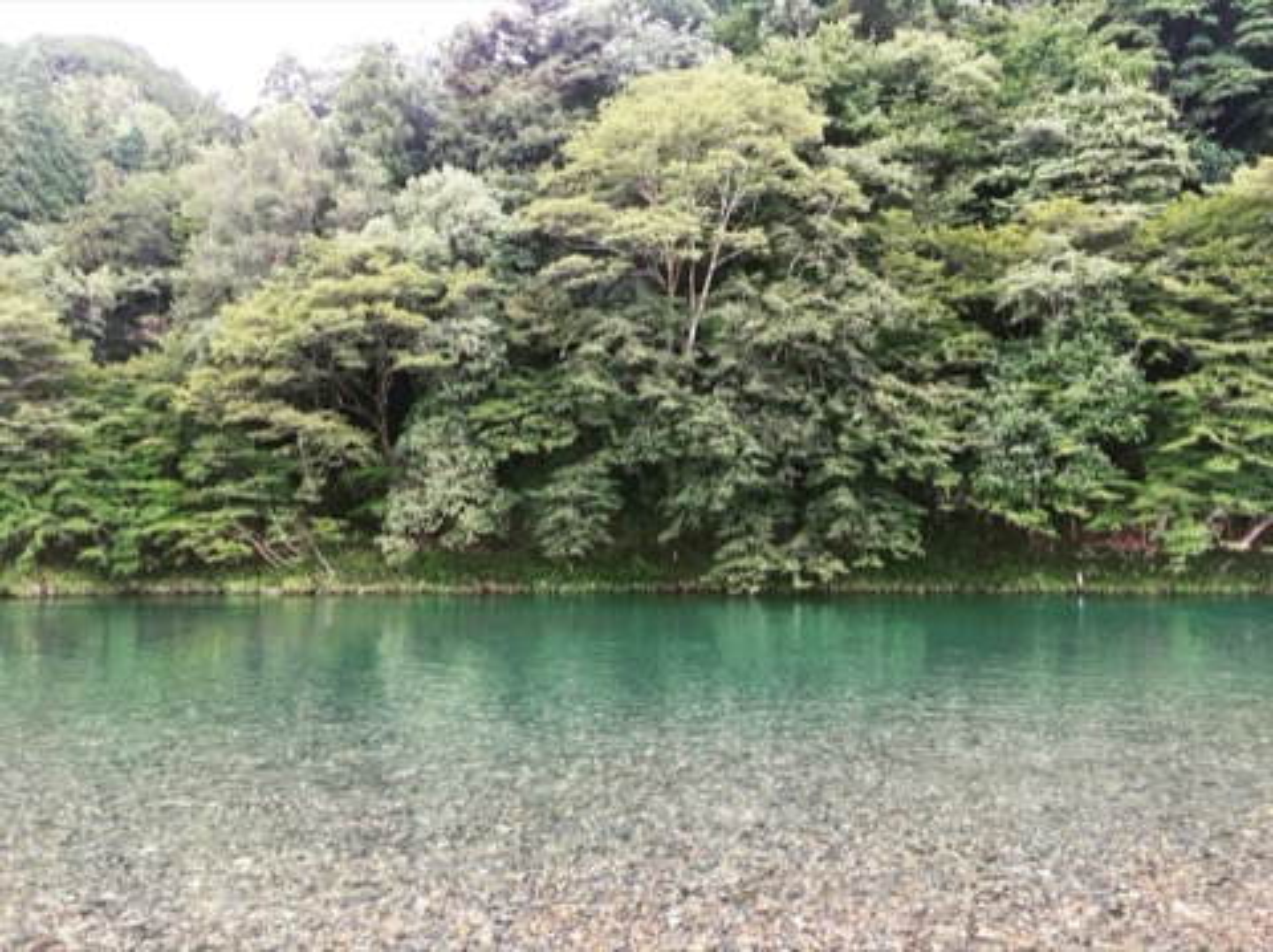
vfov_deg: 48.2
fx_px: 1065
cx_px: 636
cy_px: 476
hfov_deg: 61.7
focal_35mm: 29
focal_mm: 4.15
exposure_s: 1/30
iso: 40
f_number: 2.2
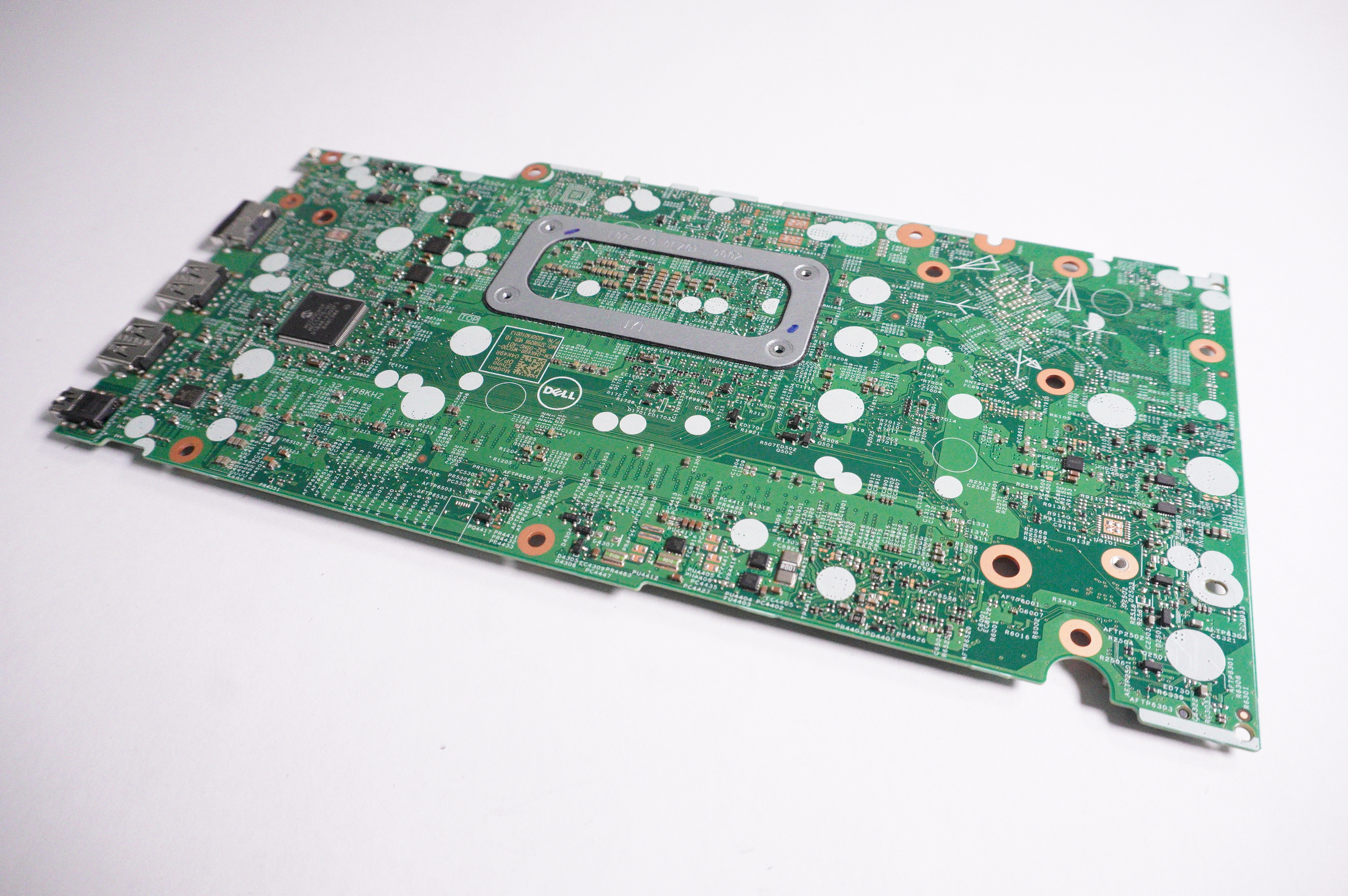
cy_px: 448
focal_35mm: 24
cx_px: 674
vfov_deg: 53.0
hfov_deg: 73.8
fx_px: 898
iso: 6400
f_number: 7.1
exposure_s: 1/1600
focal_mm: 16
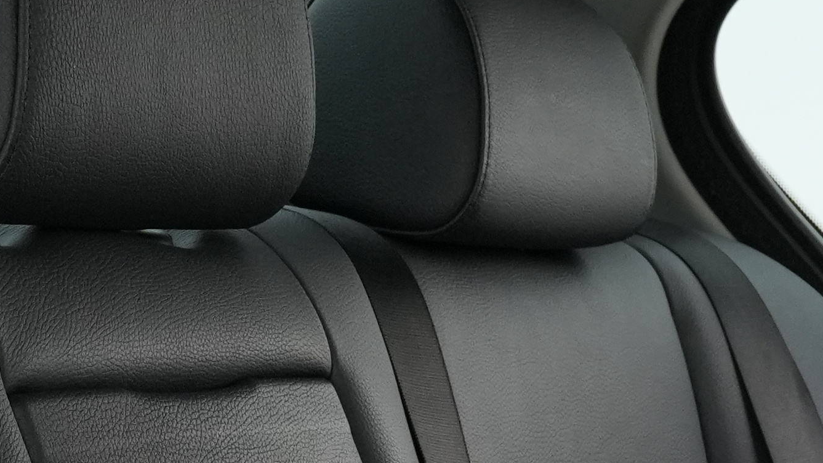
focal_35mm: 131
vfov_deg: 8.7
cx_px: 174
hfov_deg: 16.3
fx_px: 2859
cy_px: 977
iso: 1000
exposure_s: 1/50
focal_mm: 18
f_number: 5.6
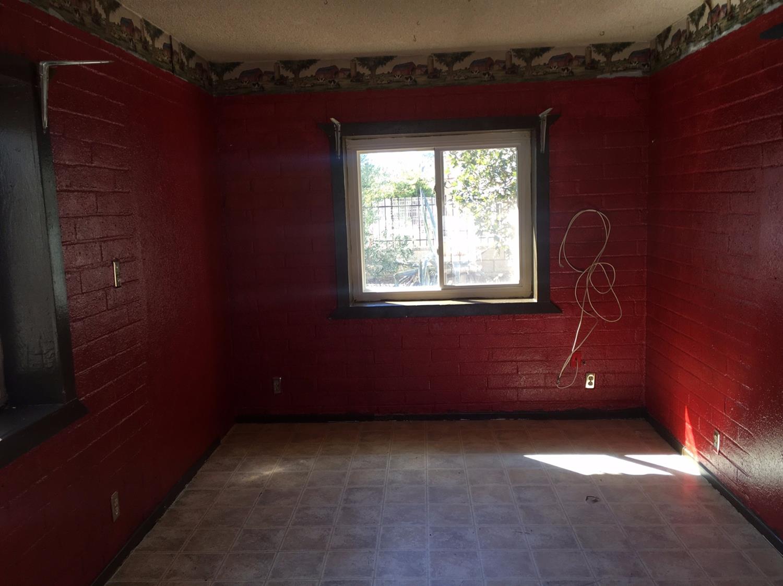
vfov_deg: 48.2
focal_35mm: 29
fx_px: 656
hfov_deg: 61.7
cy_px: 293
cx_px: 392
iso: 25
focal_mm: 4.15
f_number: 2.2
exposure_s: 1/60
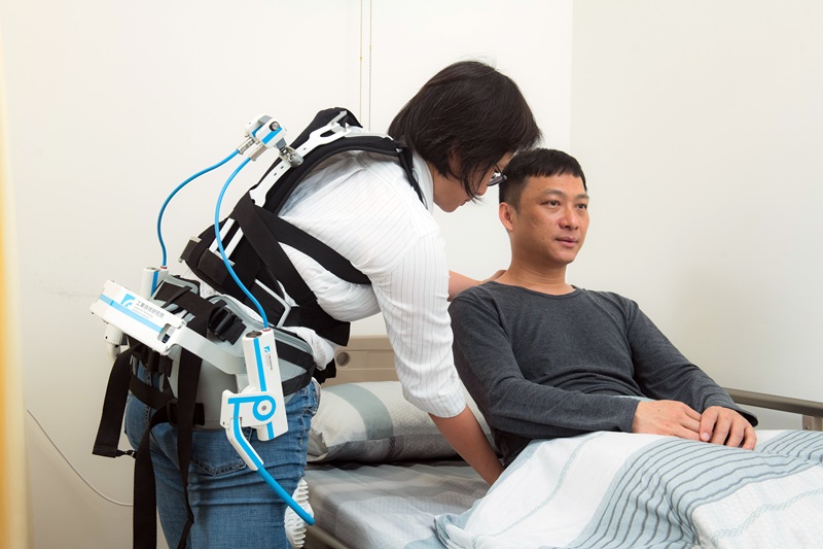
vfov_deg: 30.5
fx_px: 1006
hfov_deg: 44.5
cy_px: 274
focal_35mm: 44
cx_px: 412
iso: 400
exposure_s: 1/160
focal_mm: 44
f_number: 8
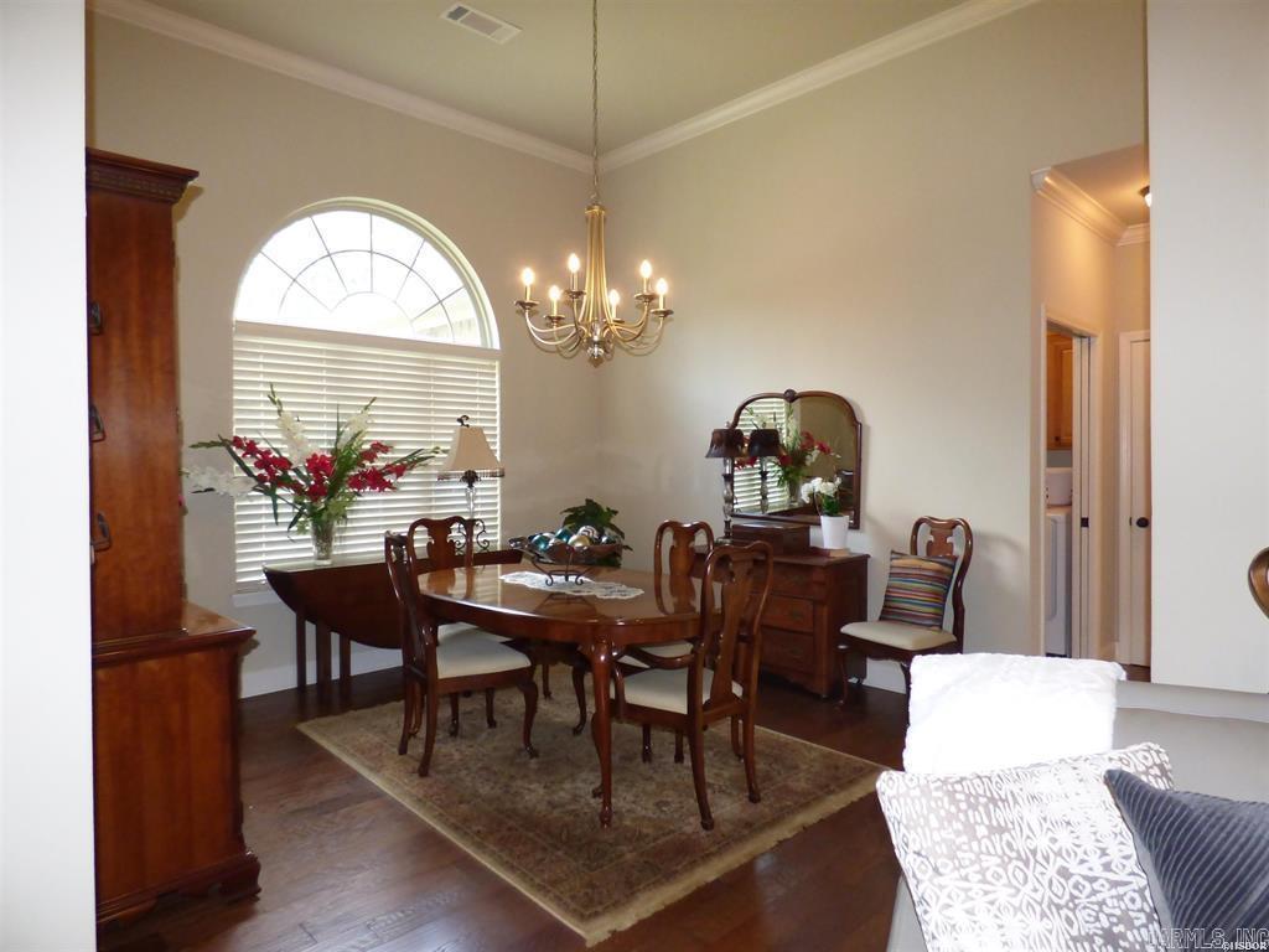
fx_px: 733
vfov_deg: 66.0
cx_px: 634
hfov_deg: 81.7
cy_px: 476
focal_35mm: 20
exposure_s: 1/60
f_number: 2.8
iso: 500
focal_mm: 3.58
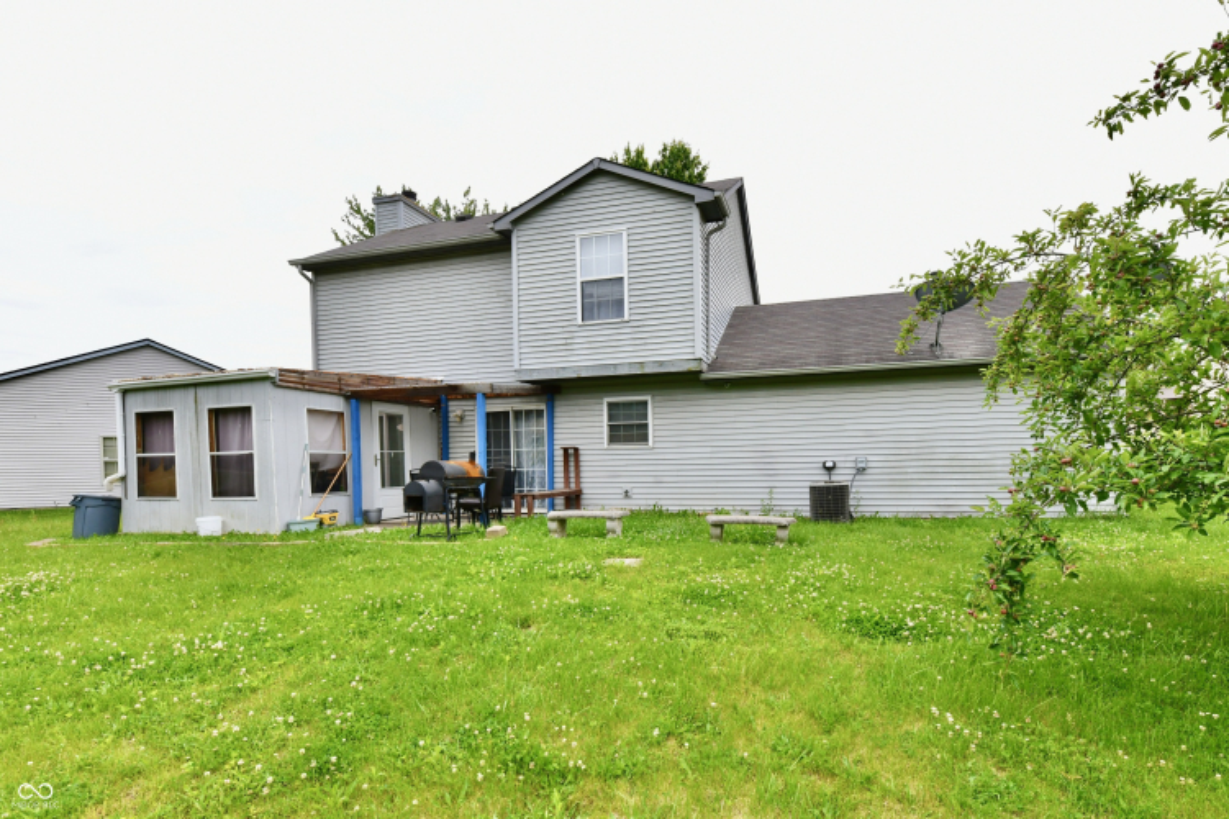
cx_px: 614
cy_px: 410
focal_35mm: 14
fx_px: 478
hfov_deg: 104.3
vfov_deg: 81.2
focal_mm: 14
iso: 640
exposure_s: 1/500
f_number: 11
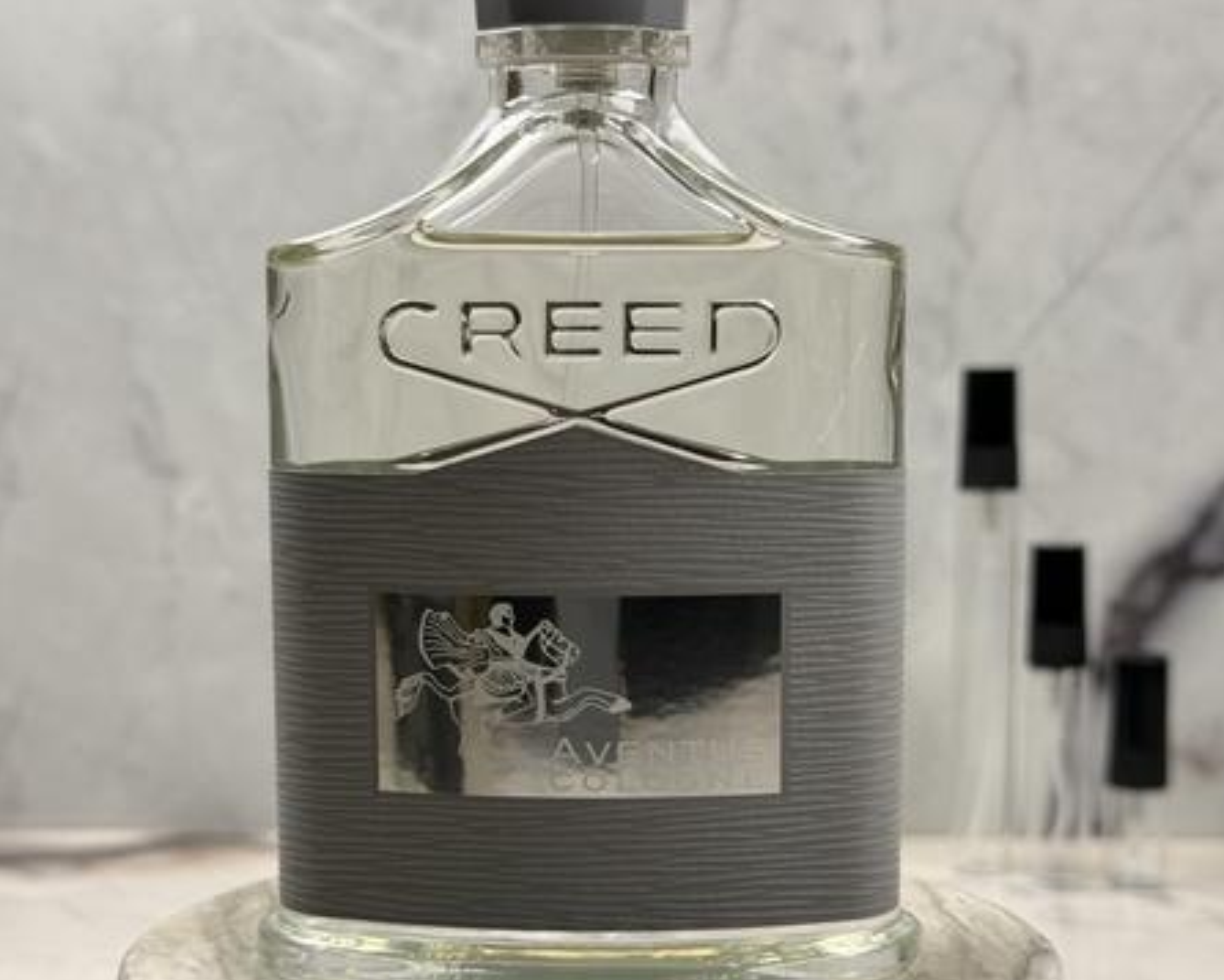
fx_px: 2283
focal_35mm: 63
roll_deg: -0.9
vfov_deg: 24.2
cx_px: 612
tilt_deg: -5.8
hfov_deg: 30.0
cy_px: 618
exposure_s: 1/120
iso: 64
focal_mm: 6.76
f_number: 1.78
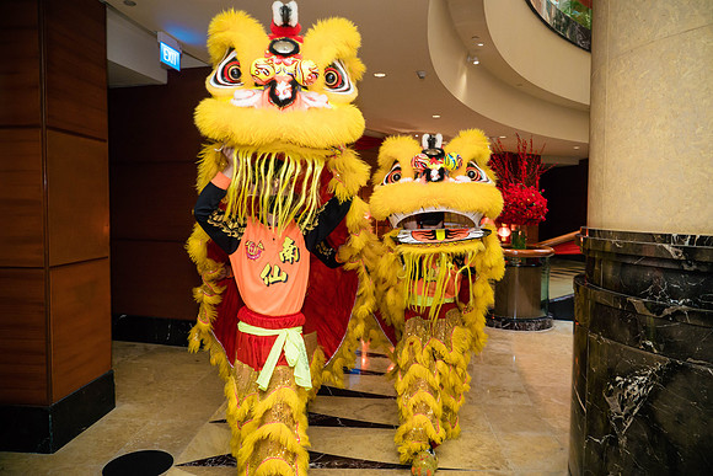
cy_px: 238
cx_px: 356
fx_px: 494
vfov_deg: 51.4
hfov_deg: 71.6
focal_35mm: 25
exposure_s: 1/160
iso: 1250
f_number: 2.8
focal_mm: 12
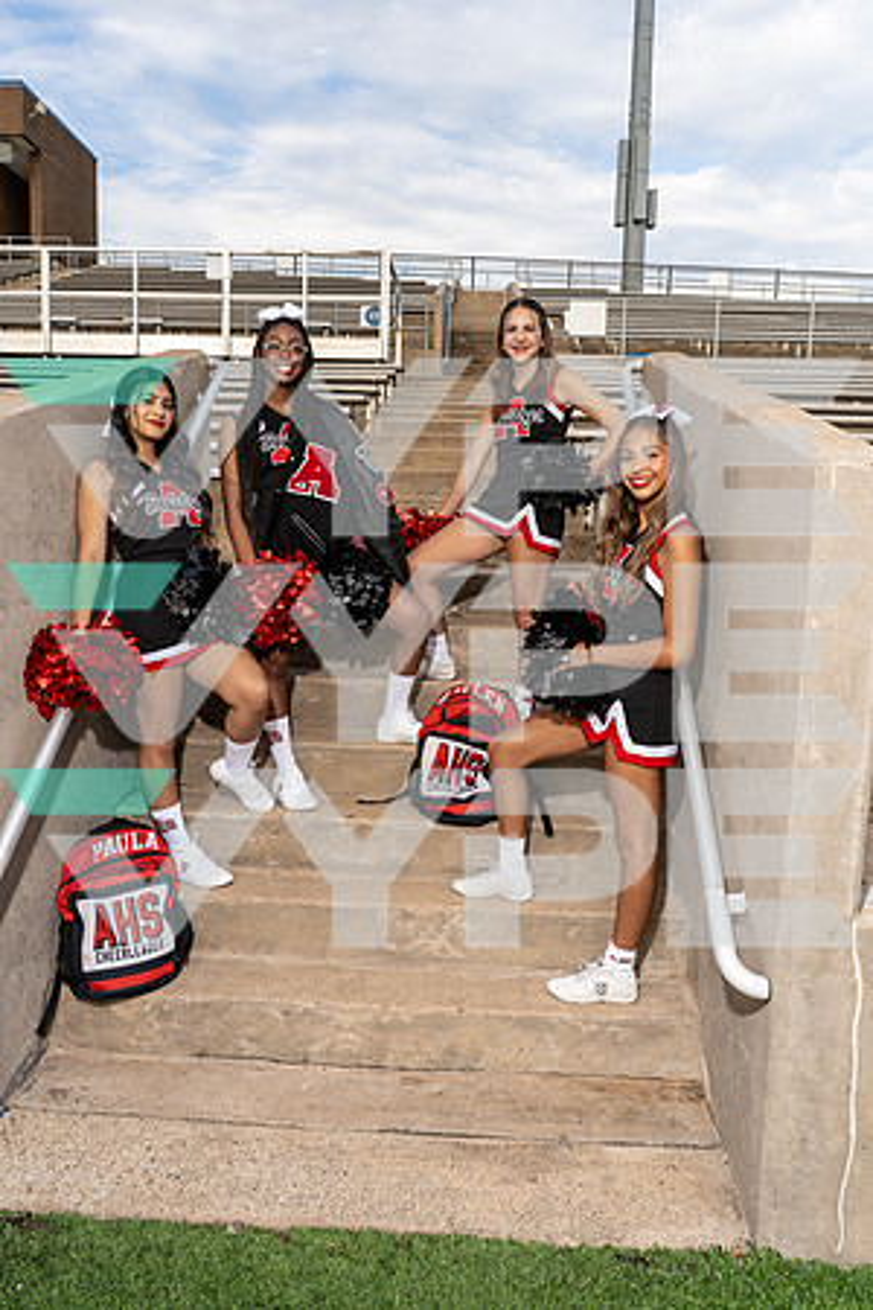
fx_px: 946
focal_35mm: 26
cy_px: 655
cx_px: 436
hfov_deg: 49.6
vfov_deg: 69.4
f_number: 8
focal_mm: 26
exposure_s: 1/250
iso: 320
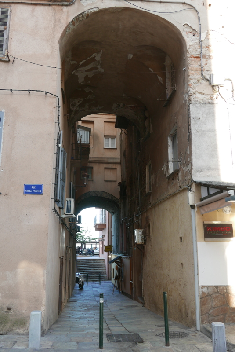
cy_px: 176
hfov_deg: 41.2
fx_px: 313
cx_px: 118
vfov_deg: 58.7
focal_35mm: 32
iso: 200
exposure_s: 1/125
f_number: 3.2
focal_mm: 14.4
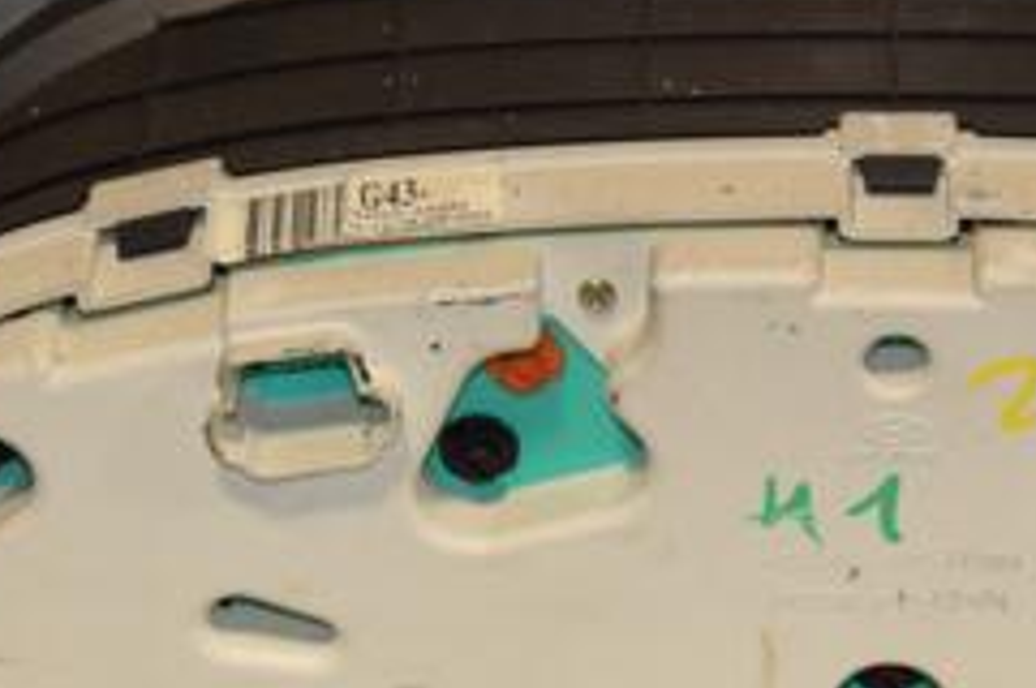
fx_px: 5374
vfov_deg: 7.3
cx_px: 812
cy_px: 383
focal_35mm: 187
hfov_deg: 11.0
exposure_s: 1/200
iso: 800
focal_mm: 50
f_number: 7.1
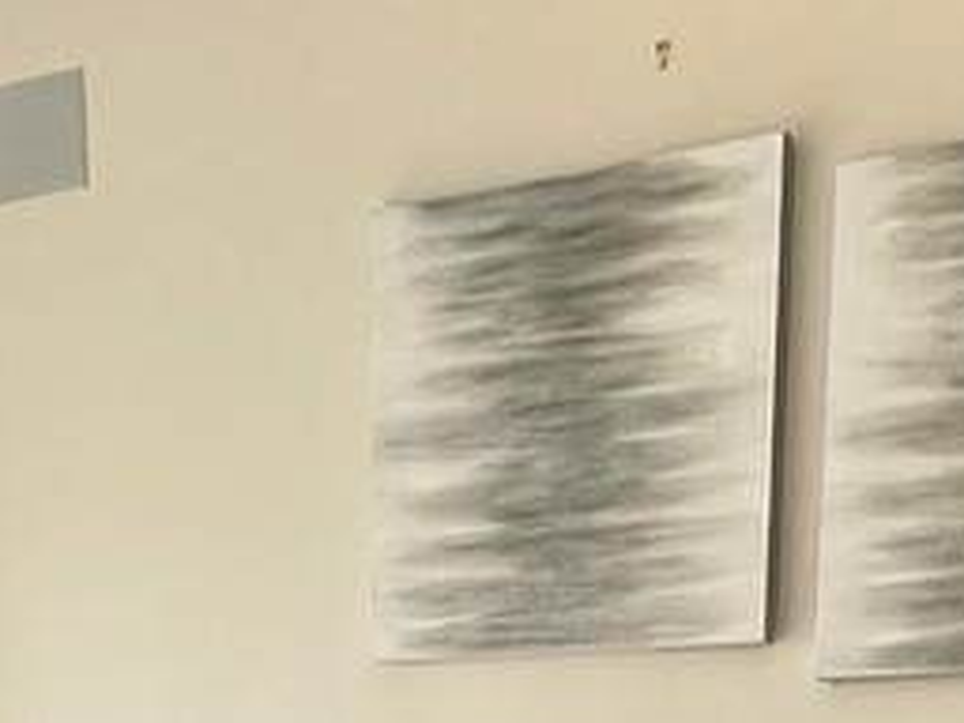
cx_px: 354
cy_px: 1250
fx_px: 1810
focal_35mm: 65
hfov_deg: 29.7
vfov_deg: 18.4
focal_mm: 1.57
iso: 64
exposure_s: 1/120
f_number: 1.8
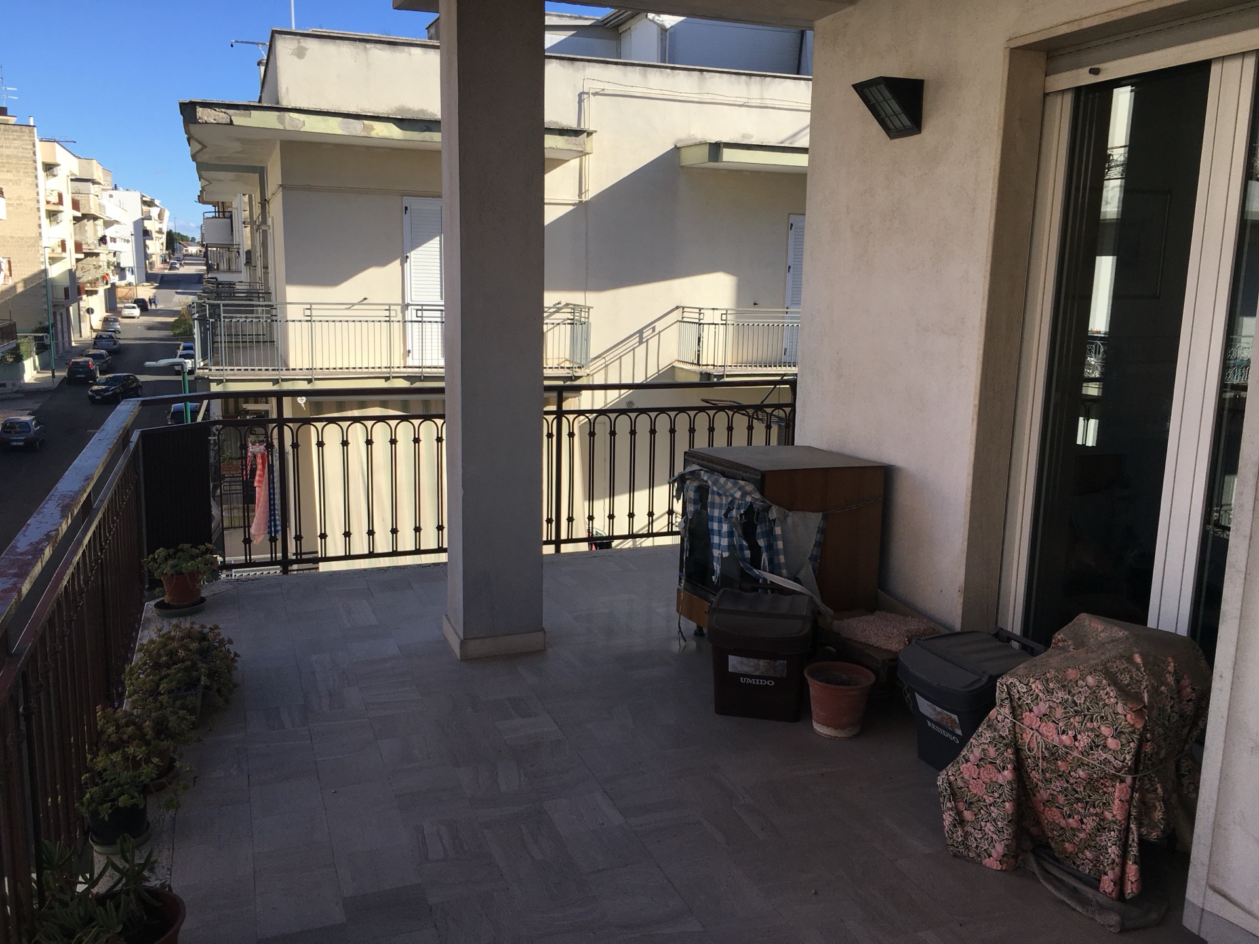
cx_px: 630
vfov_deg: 48.2
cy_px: 472
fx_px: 1055
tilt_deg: -9.8
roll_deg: -1.3
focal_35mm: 29
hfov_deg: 61.7
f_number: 2.2
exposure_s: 1/999
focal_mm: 4.15
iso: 25
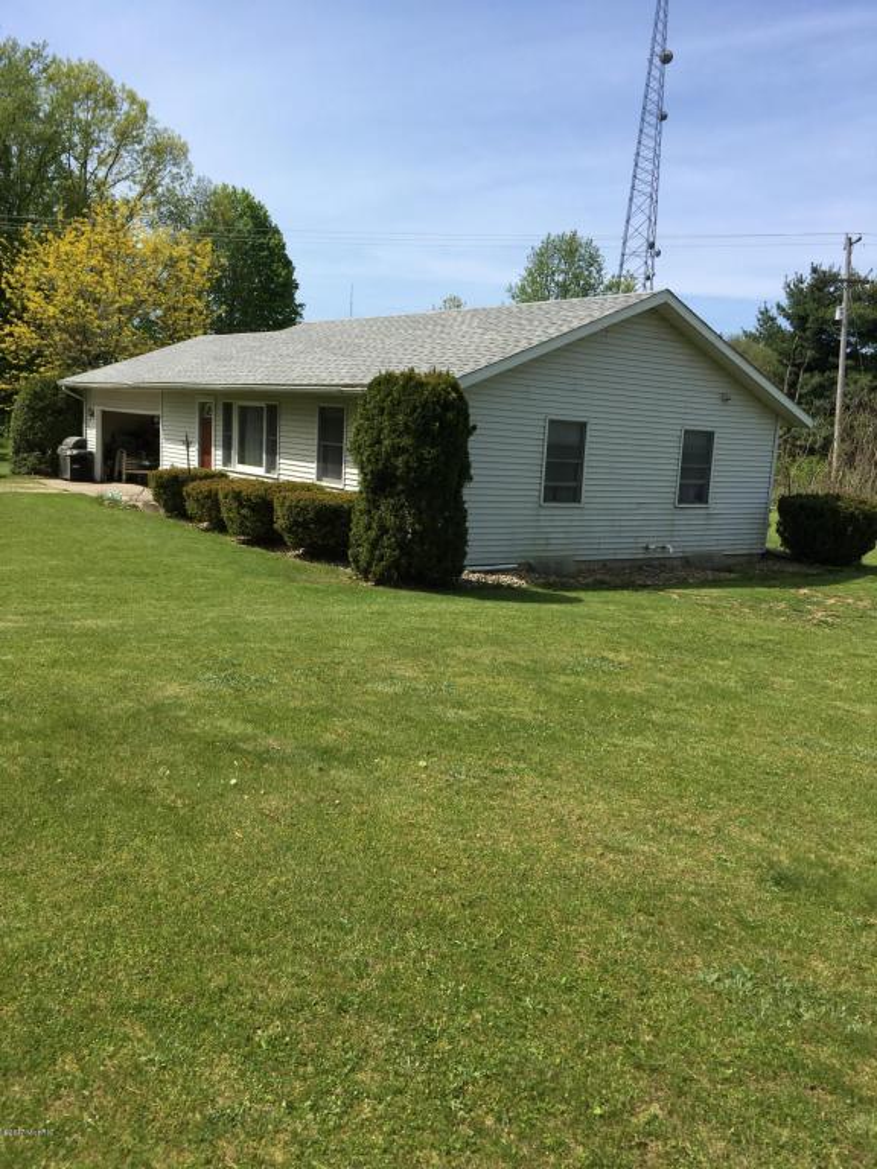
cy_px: 584
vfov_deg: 61.7
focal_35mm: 29
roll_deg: -3.7
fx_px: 980
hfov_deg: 48.2
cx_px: 438
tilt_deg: -8.7
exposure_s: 1/1972
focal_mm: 4.15
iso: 25
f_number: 2.2
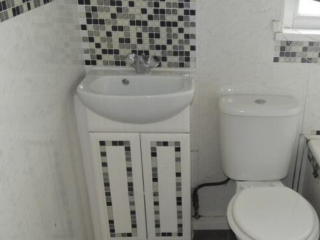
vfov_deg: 34.3
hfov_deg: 43.6
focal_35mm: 42
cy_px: 135
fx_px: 388
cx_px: 234
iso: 160
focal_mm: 3.6
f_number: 2.8
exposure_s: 1/60
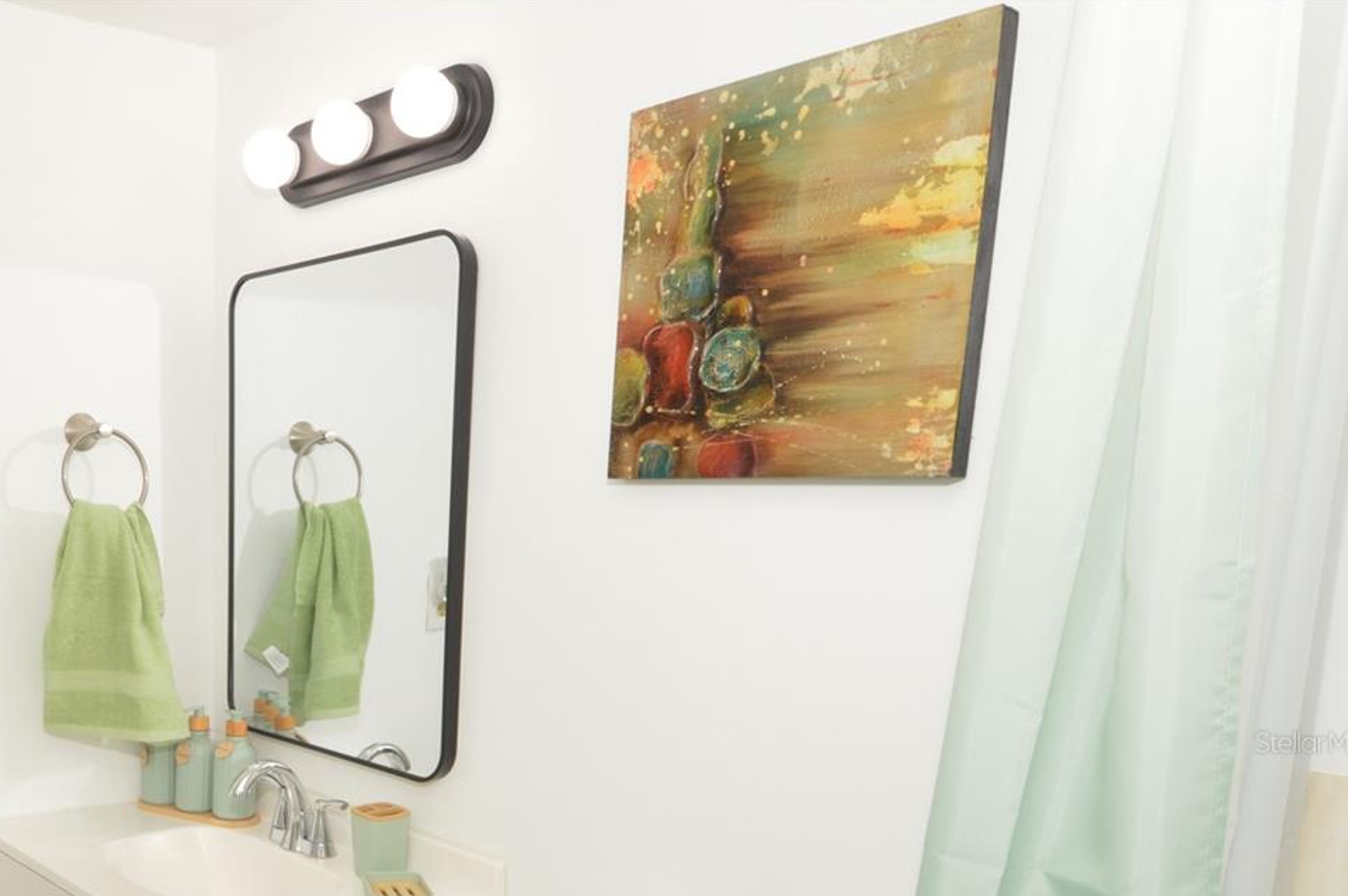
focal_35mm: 30
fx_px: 1122
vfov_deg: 41.3
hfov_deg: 57.1
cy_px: 742
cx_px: 257
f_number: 10
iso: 400
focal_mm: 12
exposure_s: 1/80
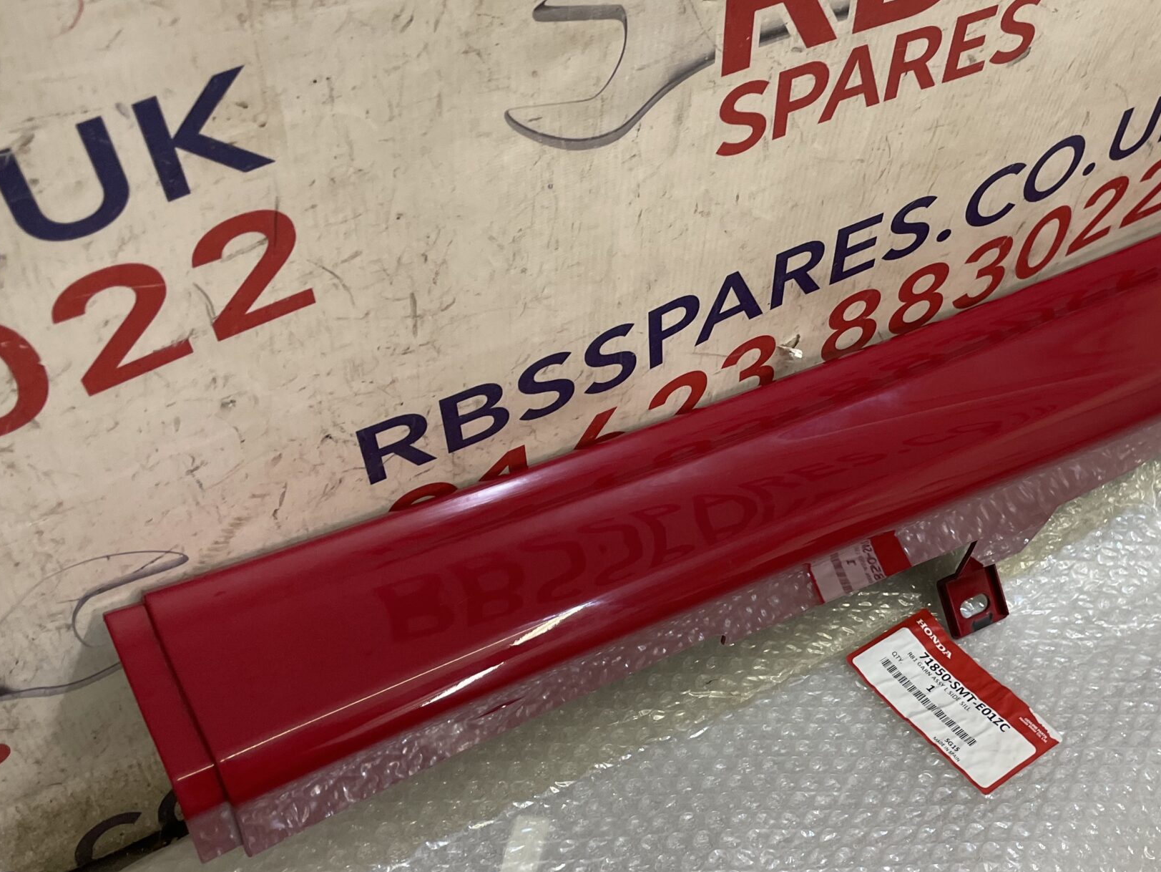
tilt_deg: -52.4
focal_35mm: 41
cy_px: 481
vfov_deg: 35.1
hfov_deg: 44.6
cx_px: 829
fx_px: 1375
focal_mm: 4.2
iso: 125
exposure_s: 1/100
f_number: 1.6
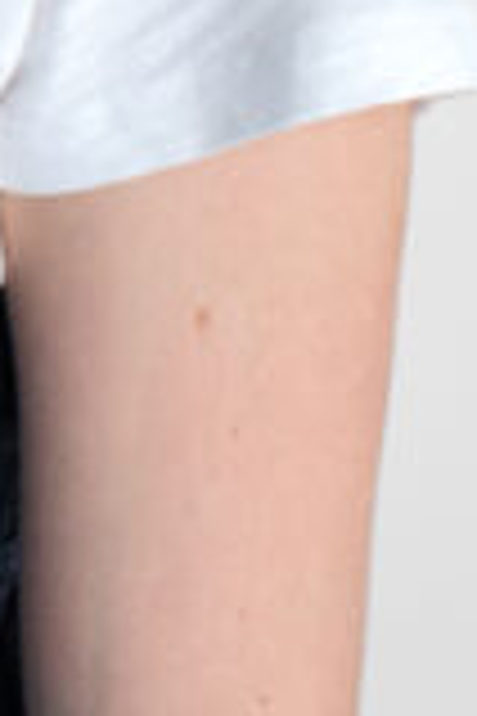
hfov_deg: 4.2
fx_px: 6399
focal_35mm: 322
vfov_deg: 6.2
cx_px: -781
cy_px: -797
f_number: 4
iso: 800
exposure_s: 1/160
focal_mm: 50
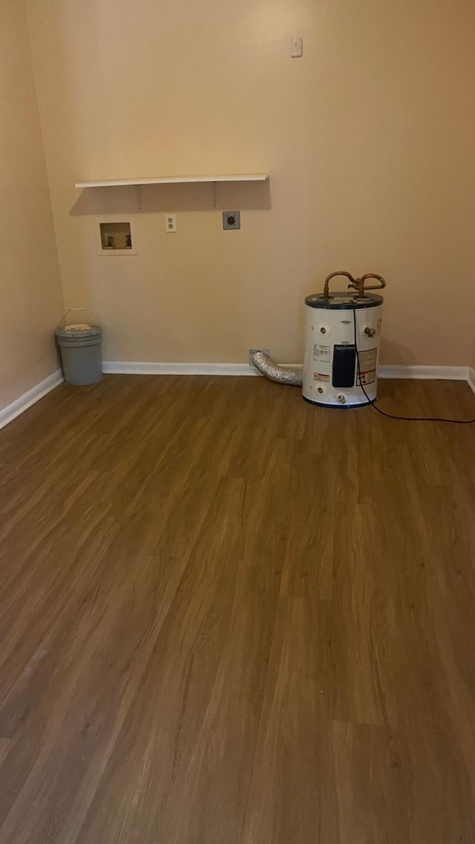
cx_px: 199
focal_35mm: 28
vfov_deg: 67.9
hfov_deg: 41.4
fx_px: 627
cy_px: 418
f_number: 1.6
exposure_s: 1/30
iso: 800
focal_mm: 5.1
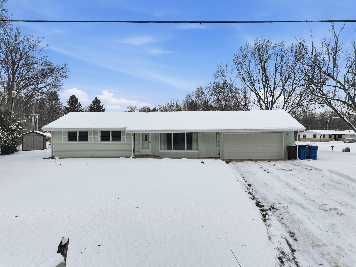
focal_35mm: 24
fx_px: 247
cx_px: 178
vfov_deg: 56.8
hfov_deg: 71.6
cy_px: 134
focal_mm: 12.3
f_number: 8
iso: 100
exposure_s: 1/160
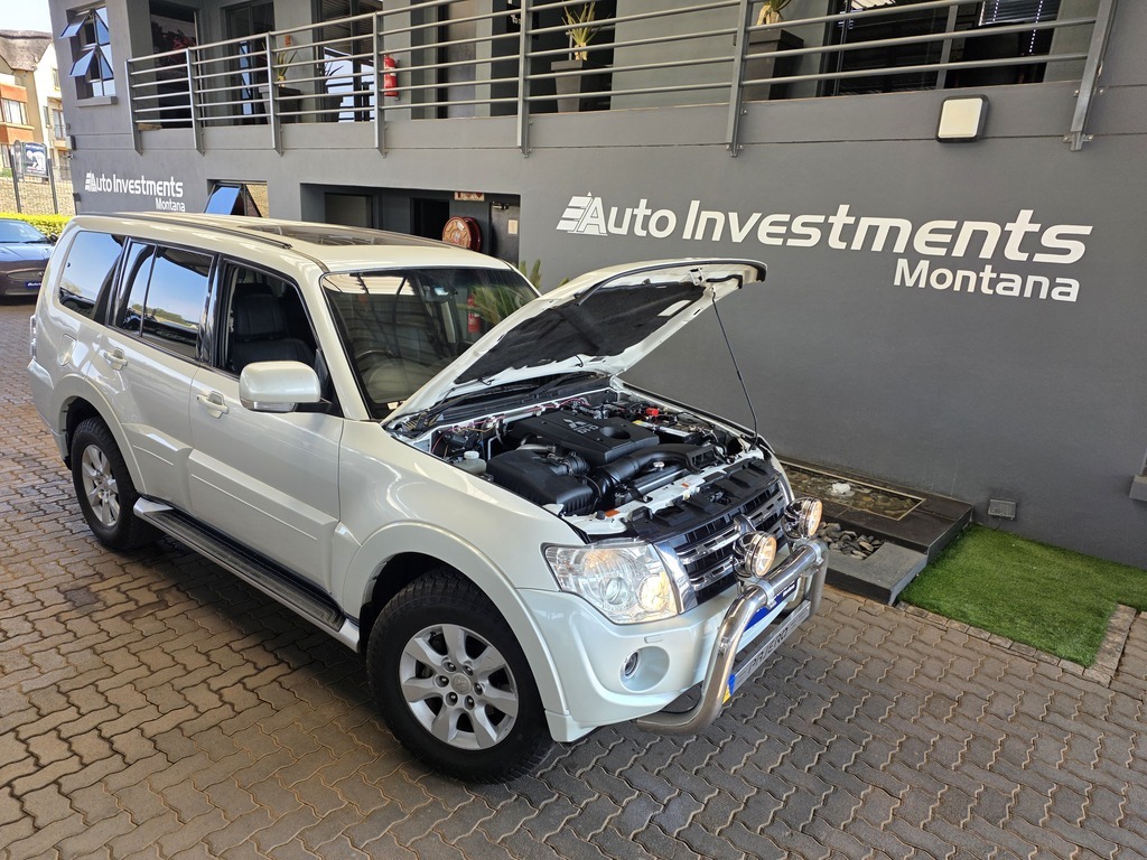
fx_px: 762
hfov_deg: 73.9
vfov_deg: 58.9
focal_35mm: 23
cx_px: 574
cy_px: 430
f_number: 1.7
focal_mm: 6.25
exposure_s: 1/180
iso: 40
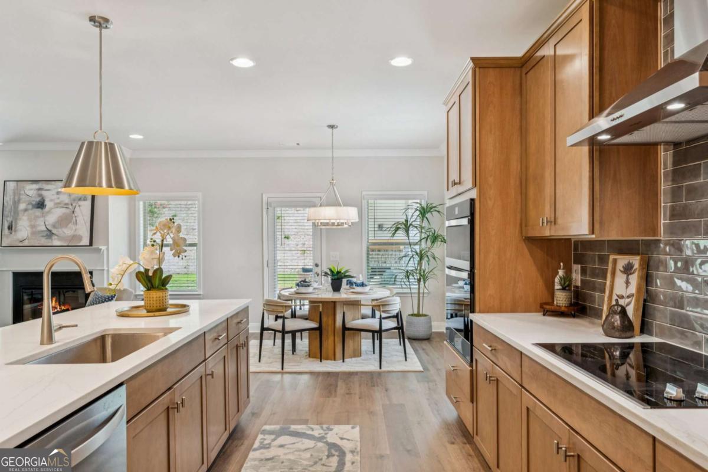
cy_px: 236
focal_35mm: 24
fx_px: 472
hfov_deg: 73.7
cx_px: 354
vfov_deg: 53.1
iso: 400
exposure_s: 1/15
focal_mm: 24
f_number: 8
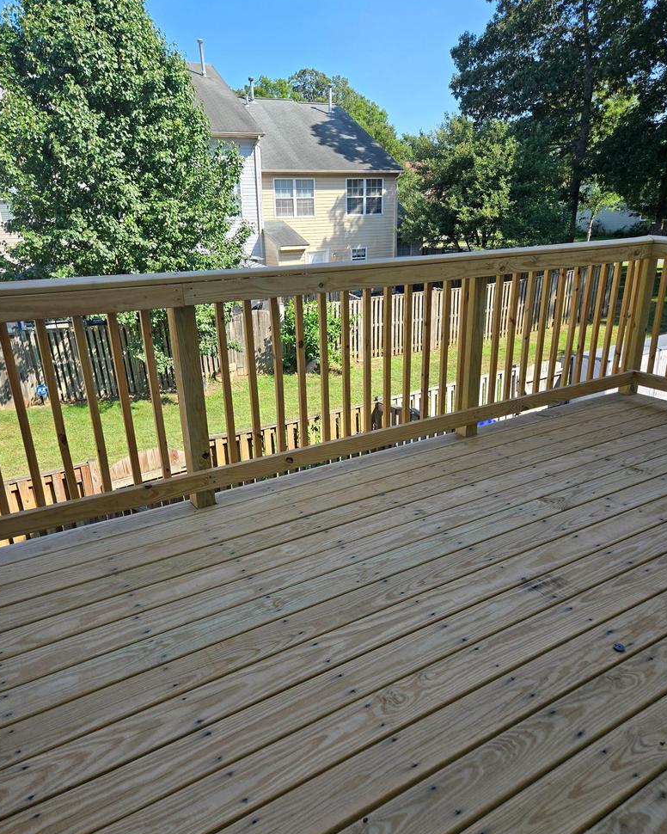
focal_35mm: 25
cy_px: 438
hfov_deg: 56.8
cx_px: 335
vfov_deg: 68.1
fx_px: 617
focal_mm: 5.4
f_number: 1.8
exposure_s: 1/2650
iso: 80
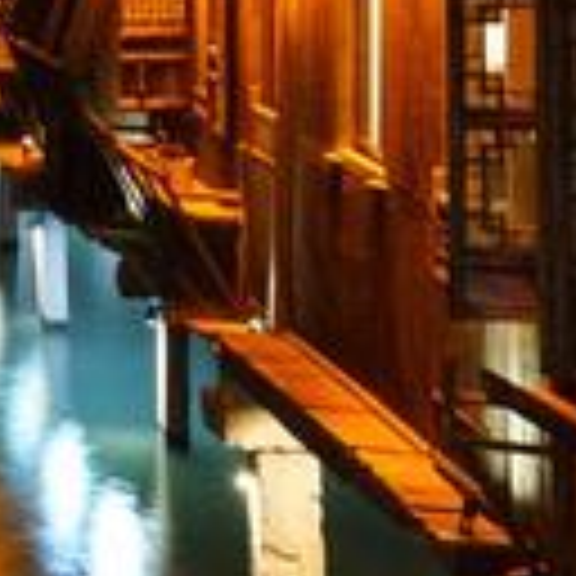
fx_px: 2692
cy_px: -279
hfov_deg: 10.4
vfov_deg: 11.7
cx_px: -846
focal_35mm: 143
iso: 100
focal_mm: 20
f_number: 13
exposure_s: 30
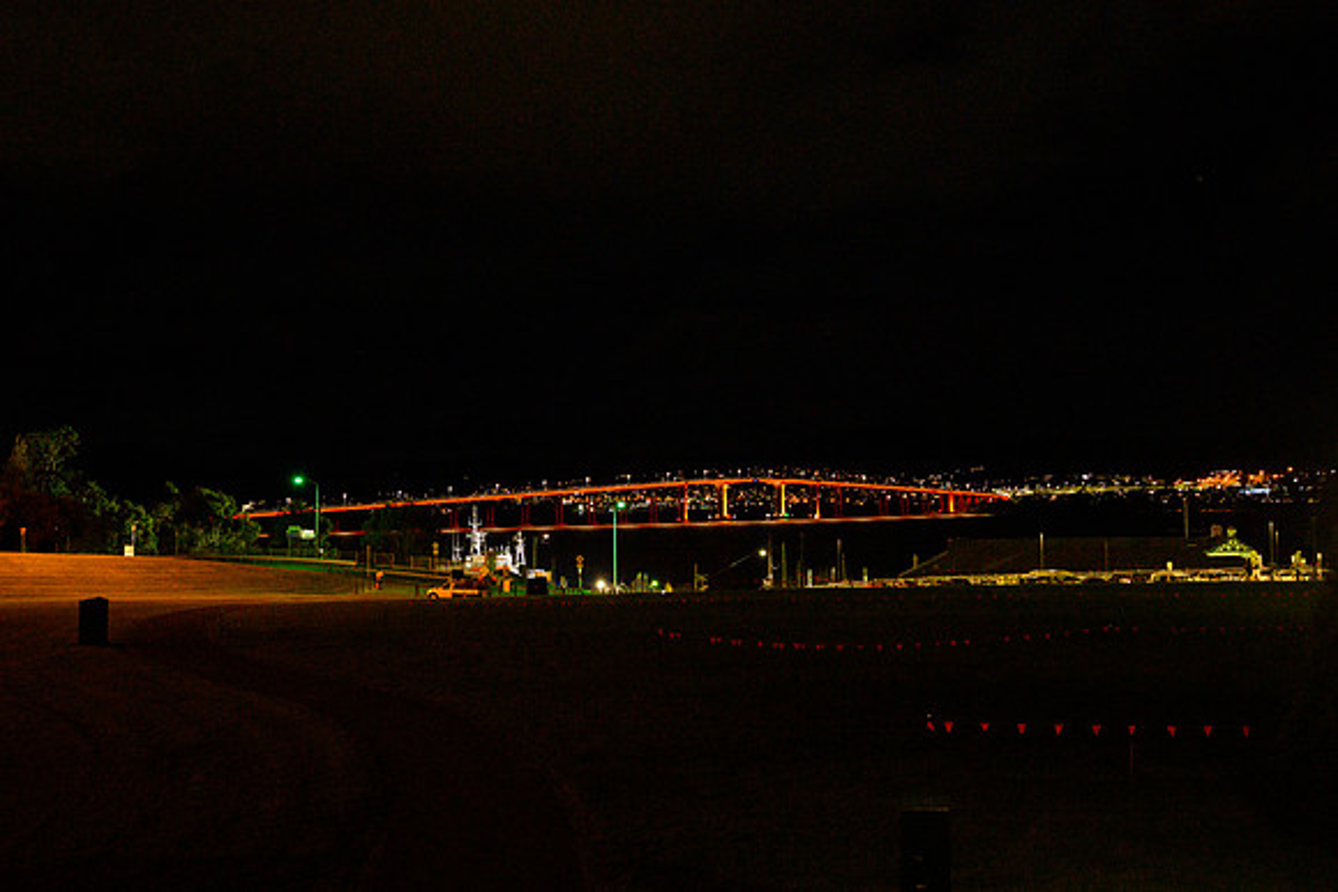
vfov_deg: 39.1
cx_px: 723
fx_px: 1257
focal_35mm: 34
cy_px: 471
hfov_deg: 56.0
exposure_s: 1/25
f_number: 4
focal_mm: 30
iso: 16000
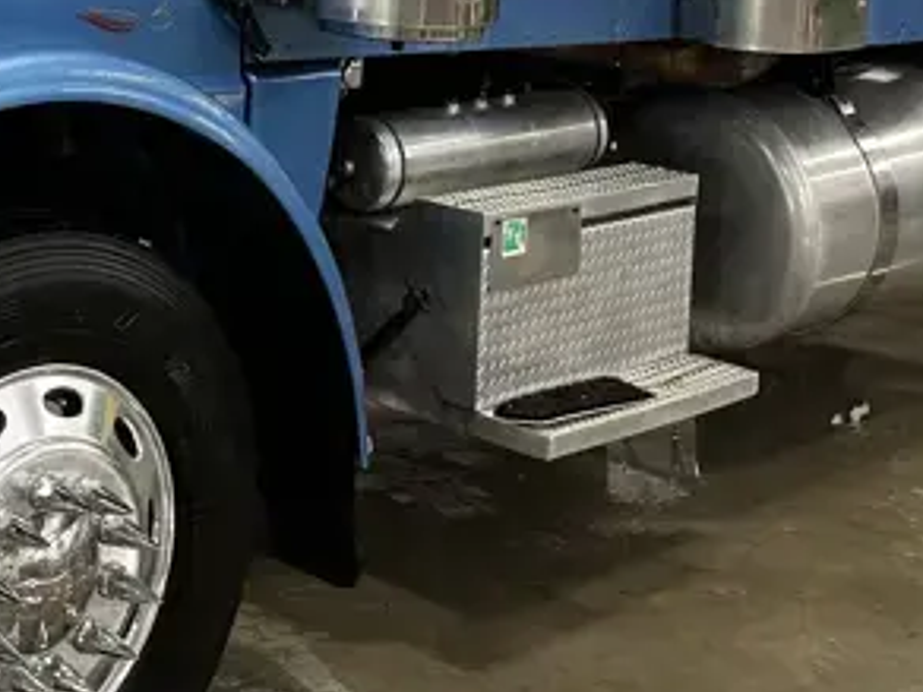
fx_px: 2106
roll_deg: -0.9
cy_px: -32
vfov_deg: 18.1
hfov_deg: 24.3
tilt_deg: -5.5
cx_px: 177
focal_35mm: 79
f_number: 1.78
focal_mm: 6.86
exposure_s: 1/60
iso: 160
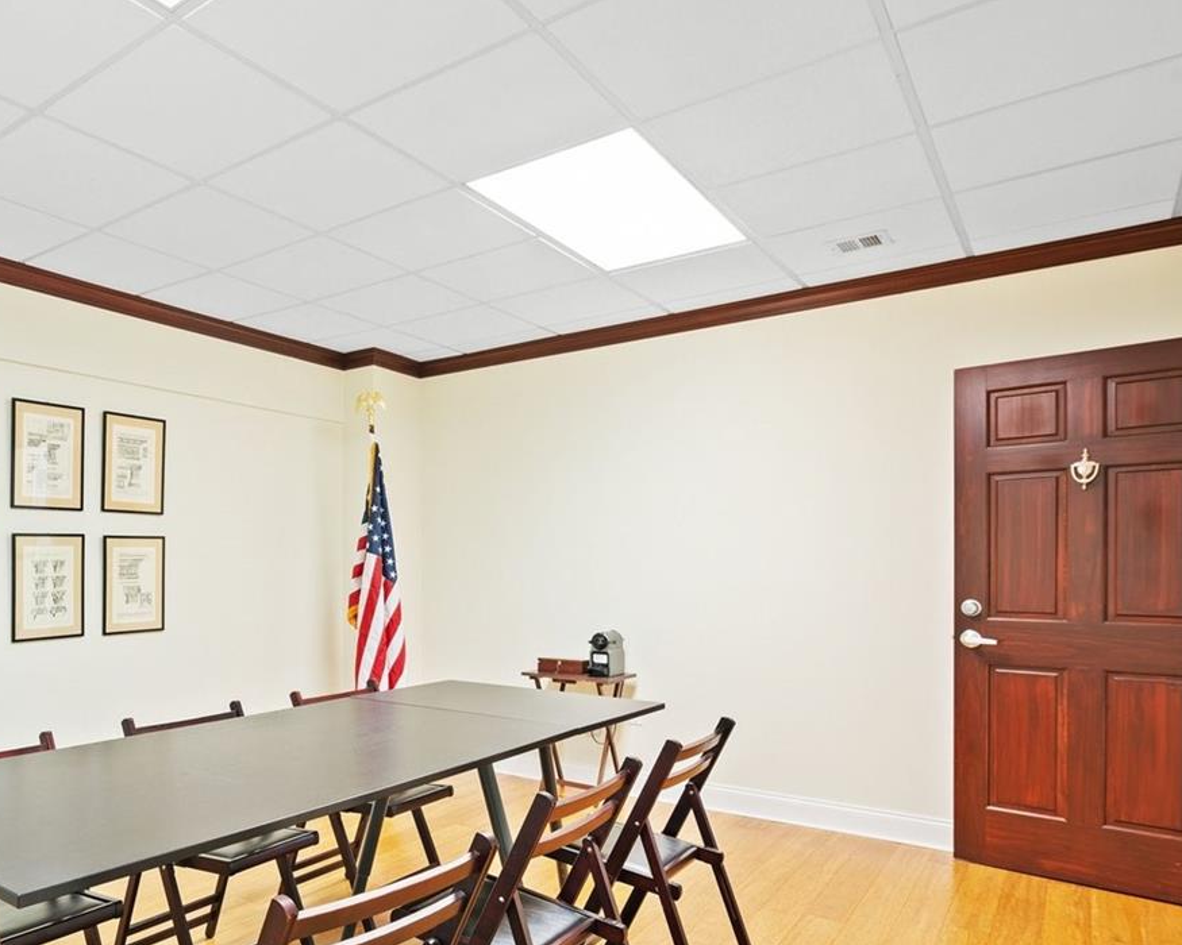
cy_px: 585
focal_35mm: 24
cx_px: 285
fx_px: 840
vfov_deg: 58.1
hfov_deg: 65.6
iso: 200
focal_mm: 14
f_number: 8
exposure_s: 1.6
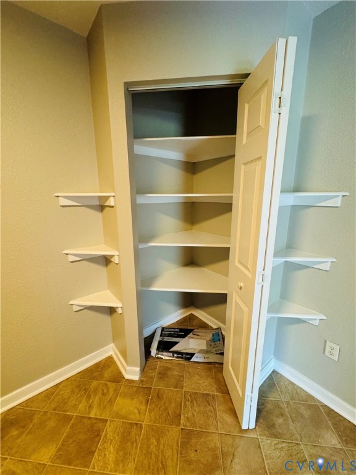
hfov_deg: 85.7
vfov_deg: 102.1
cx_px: 178
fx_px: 192
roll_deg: +0.4
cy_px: 238
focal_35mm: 14
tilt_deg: -11.9
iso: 500
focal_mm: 2.22
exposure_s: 1/60
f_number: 2.2
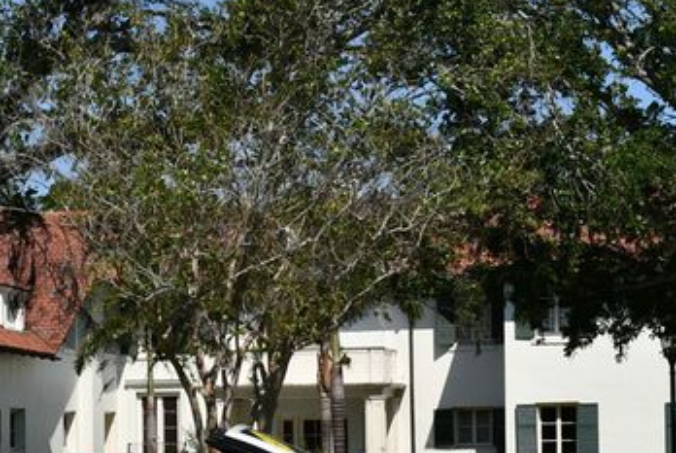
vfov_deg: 12.0
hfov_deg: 17.9
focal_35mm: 114
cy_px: 395
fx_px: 2143
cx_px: 245
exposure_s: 1/400
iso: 100
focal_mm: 31
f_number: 10
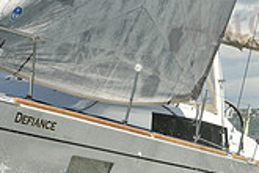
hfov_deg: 7.2
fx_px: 2072
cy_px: 120
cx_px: 88
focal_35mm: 288
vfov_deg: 4.8
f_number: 11
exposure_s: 1/800
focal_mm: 82
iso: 320
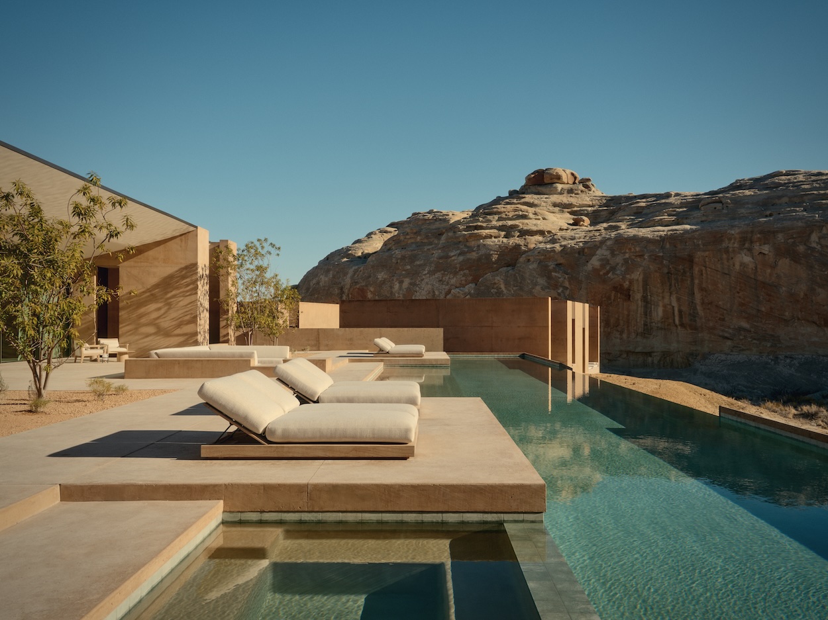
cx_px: 414
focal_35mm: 29
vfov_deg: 48.2
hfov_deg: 61.7
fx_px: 694
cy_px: 310
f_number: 11
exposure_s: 1/125
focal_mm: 36.9
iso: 80
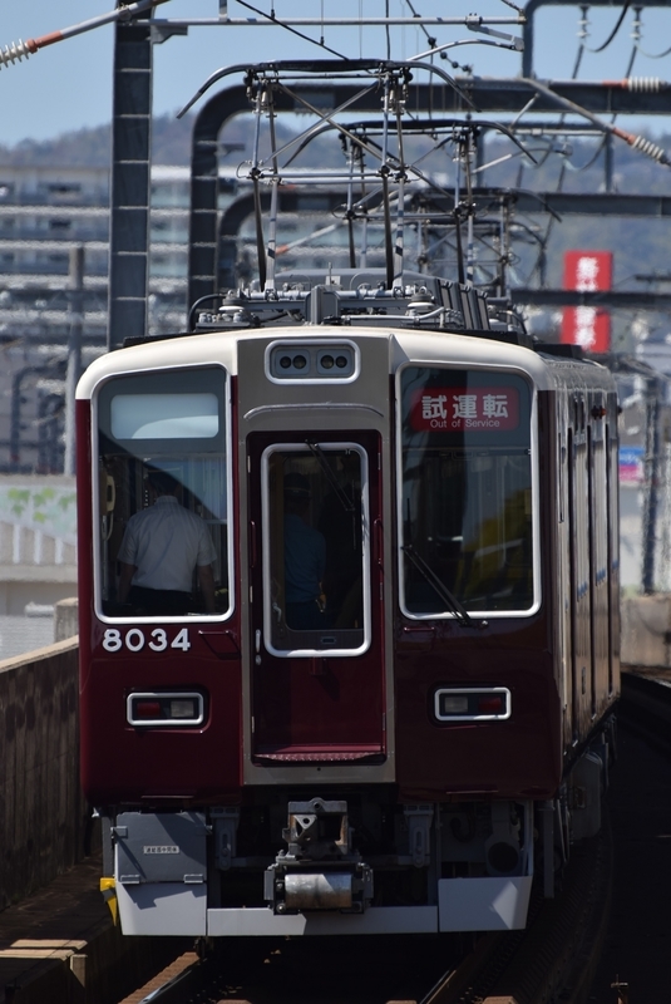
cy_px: 502
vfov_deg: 5.1
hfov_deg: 3.4
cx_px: 336
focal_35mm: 405
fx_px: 11298
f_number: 6.3
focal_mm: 270
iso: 100
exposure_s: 1/640
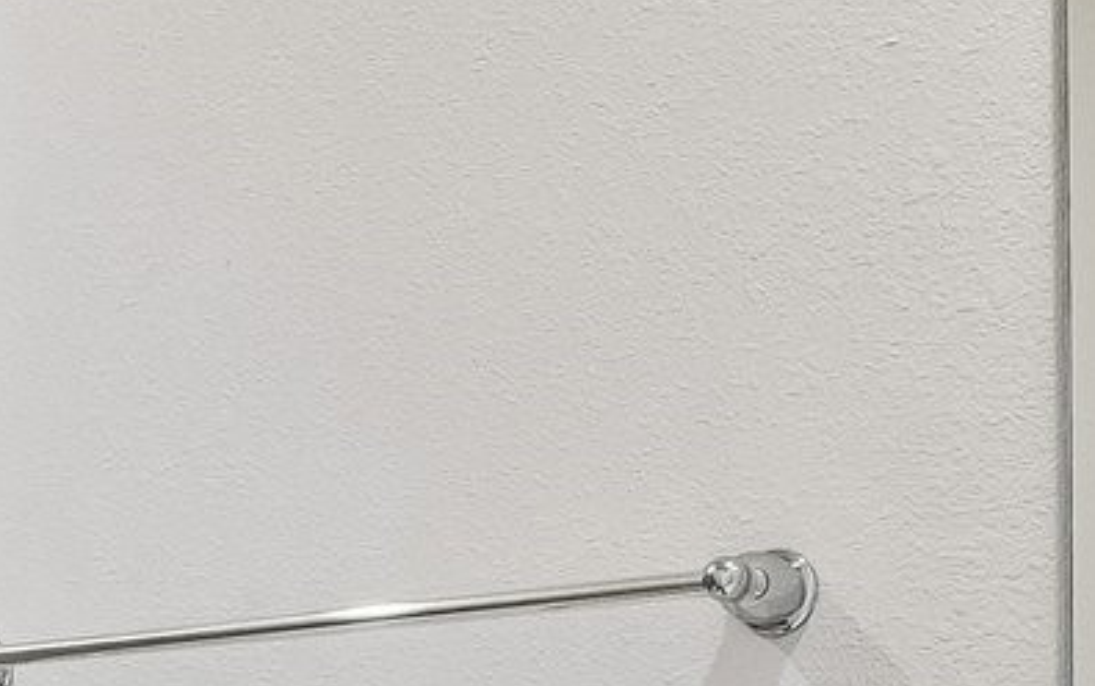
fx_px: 2359
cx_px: -61
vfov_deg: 15.4
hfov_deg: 24.6
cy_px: 1008
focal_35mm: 79
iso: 400
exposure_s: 1/13
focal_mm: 10
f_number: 8
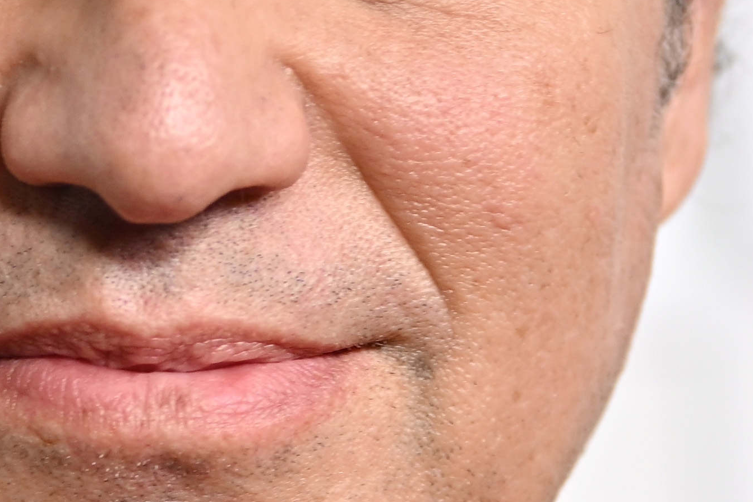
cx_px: 169
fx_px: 12213
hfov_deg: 3.5
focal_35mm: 584
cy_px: 221
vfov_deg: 2.4
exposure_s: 1/160
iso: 200
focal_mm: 95
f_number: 2.8
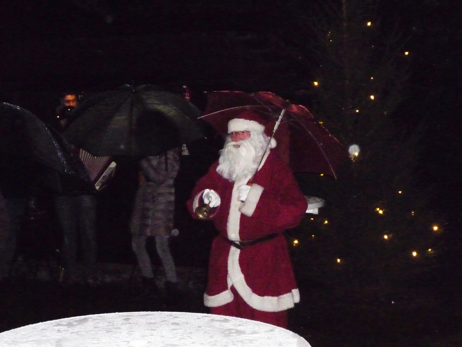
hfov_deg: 25.3
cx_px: 231
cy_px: 174
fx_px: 1028
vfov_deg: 19.1
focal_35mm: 77
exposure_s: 1/200
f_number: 4.6
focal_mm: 13.1
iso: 1000
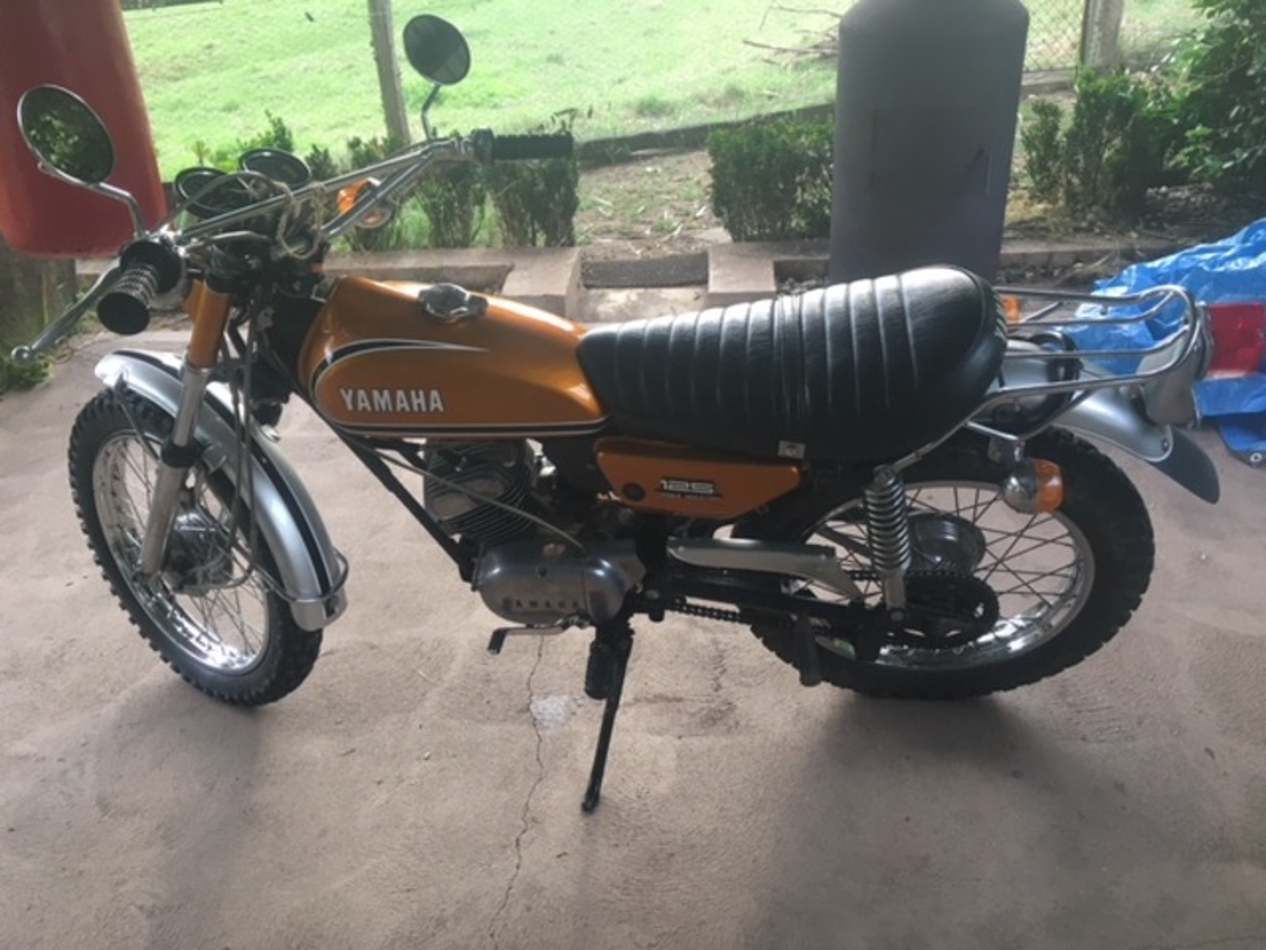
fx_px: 1061
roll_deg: +1.9
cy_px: 475
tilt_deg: -28.8
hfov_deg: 61.7
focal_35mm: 29
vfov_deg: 48.2
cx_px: 633
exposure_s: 1/33
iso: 50
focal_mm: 4.15
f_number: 2.2
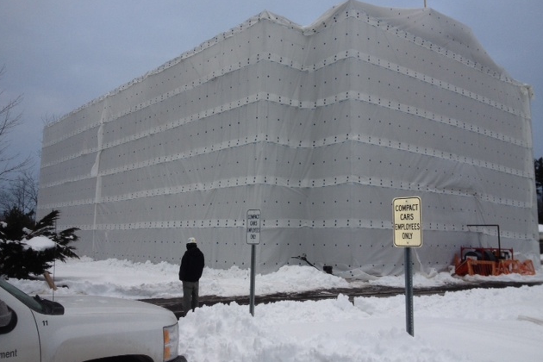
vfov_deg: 35.9
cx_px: 270
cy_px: 160
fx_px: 558
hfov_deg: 51.9
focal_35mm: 37
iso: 50
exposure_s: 1/228
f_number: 2.4
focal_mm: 4.28
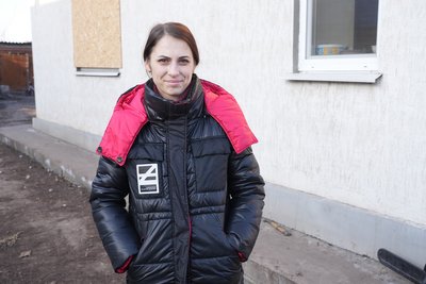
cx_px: 213
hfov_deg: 47.4
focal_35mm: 41
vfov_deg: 32.7
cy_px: 142
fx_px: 485
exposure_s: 1/160
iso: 400
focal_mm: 41
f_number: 6.3
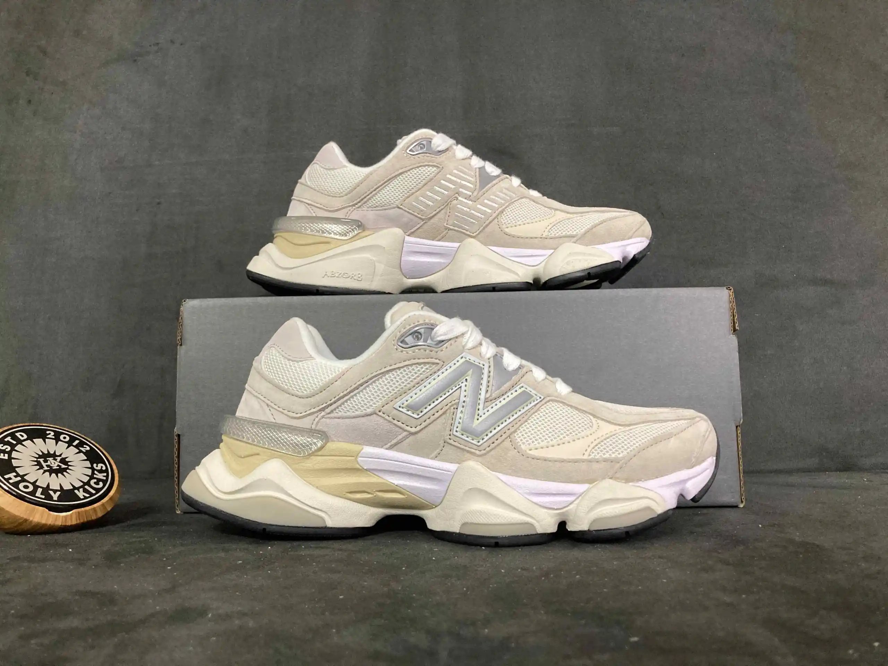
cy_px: 333
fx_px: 718
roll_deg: -0.1
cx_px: 444
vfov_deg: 49.7
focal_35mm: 28
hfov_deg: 63.4
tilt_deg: +7.5
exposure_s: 1/60
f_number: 1.8
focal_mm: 3.99
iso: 250
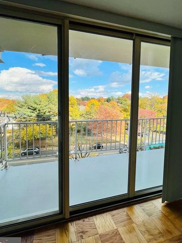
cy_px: 112
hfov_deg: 81.4
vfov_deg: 98.0
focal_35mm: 15
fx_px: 105
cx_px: 81
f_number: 1.8
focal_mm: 1.57
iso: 32
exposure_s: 1/523
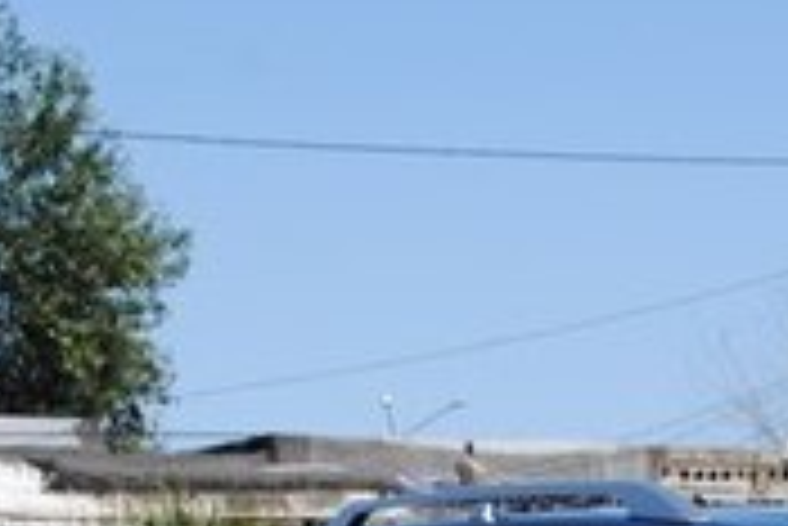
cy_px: 944
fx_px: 3220
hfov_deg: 13.5
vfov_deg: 9.0
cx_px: 1022
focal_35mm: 147
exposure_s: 1/320
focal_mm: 26
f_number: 9
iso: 100
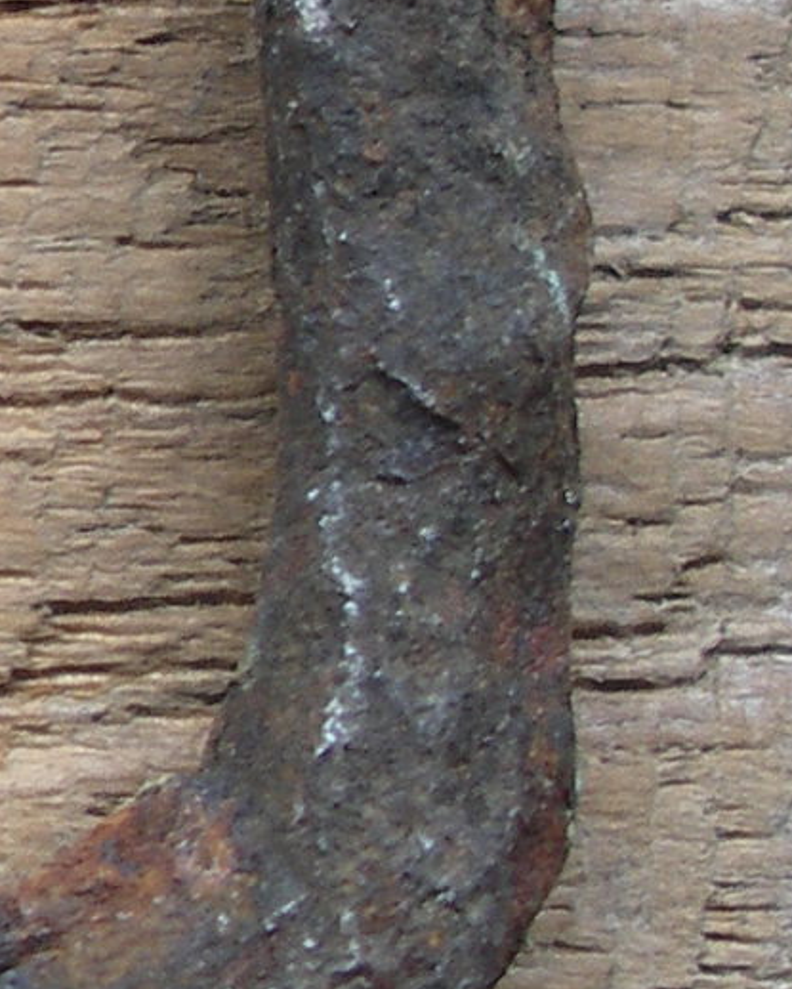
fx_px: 6235
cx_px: -1025
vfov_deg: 9.0
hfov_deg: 6.9
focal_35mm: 213
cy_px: 69
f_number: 2.8
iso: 80
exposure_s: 1/60
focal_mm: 7.8
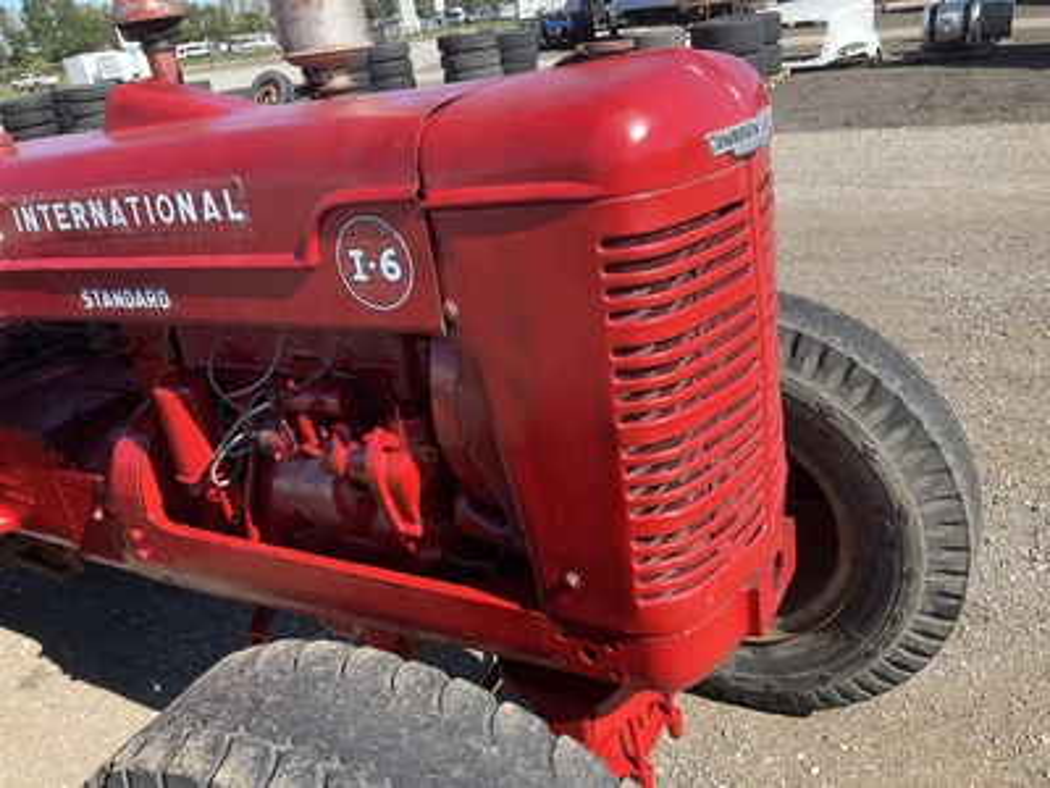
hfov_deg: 61.7
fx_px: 880
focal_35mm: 29
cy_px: 394
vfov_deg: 48.2
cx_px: 525
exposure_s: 1/635
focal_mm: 3
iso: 25
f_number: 1.8
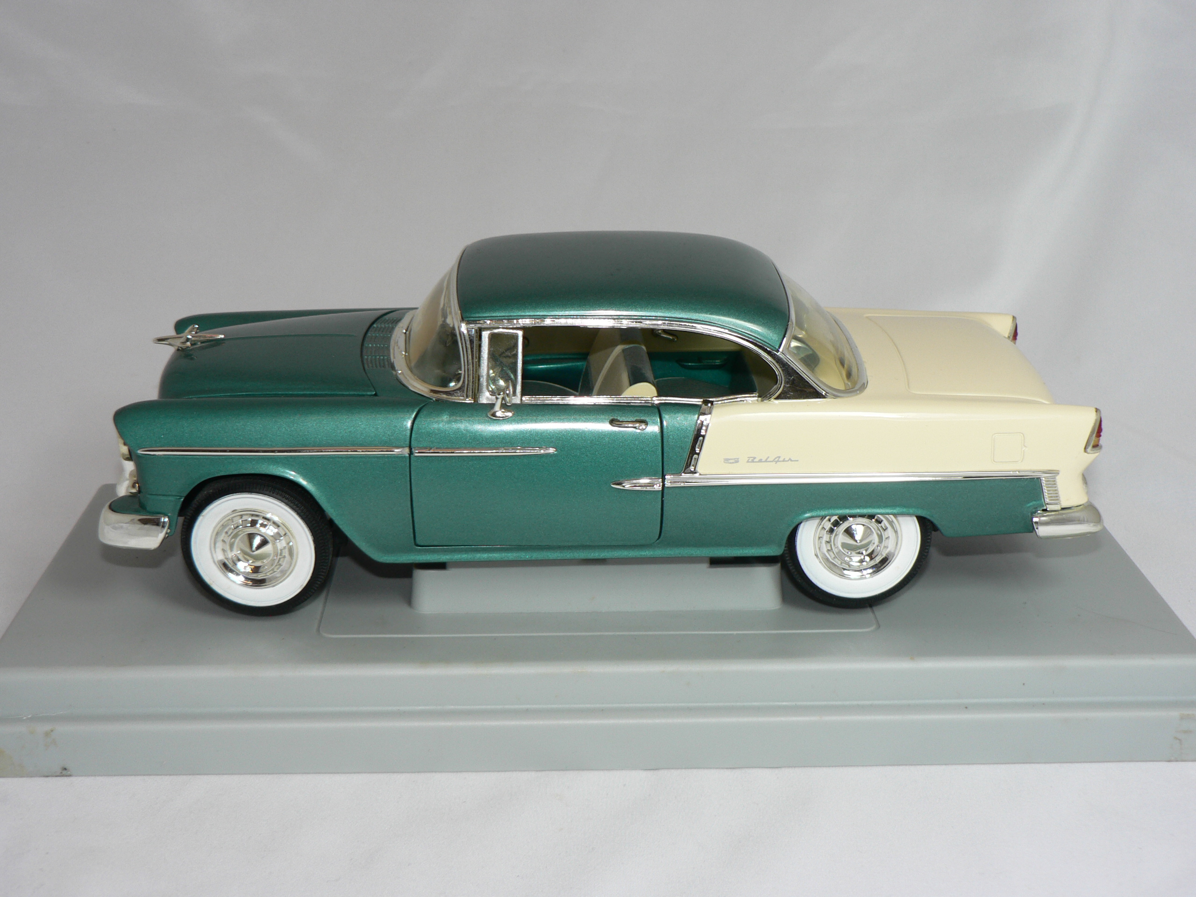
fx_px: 1762
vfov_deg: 28.6
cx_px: 598
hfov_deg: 37.5
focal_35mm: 51
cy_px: 448
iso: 80
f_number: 2.8
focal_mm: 8.4
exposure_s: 1/60
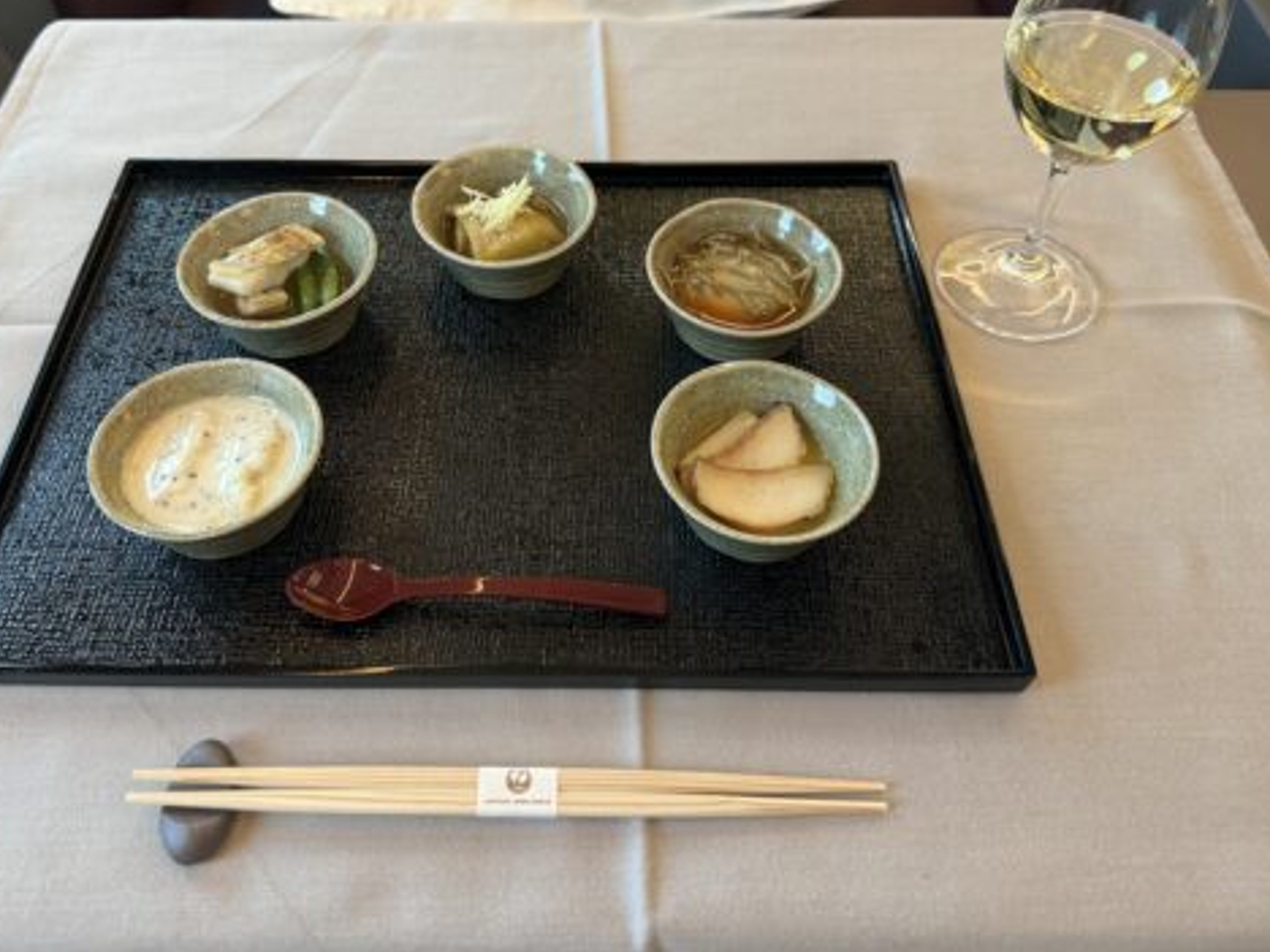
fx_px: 1101
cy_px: 359
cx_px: 579
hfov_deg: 59.9
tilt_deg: -46.7
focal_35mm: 30
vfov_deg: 46.4
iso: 320
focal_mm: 6.76
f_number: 1.78
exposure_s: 1/54
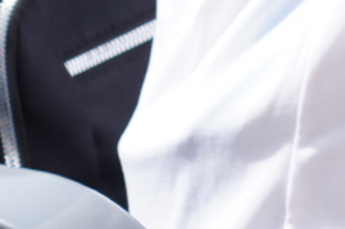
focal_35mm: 399
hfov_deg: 4.7
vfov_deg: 3.3
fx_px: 3818
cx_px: 1331
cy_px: -626
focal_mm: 50
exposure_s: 1/250
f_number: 5
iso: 100
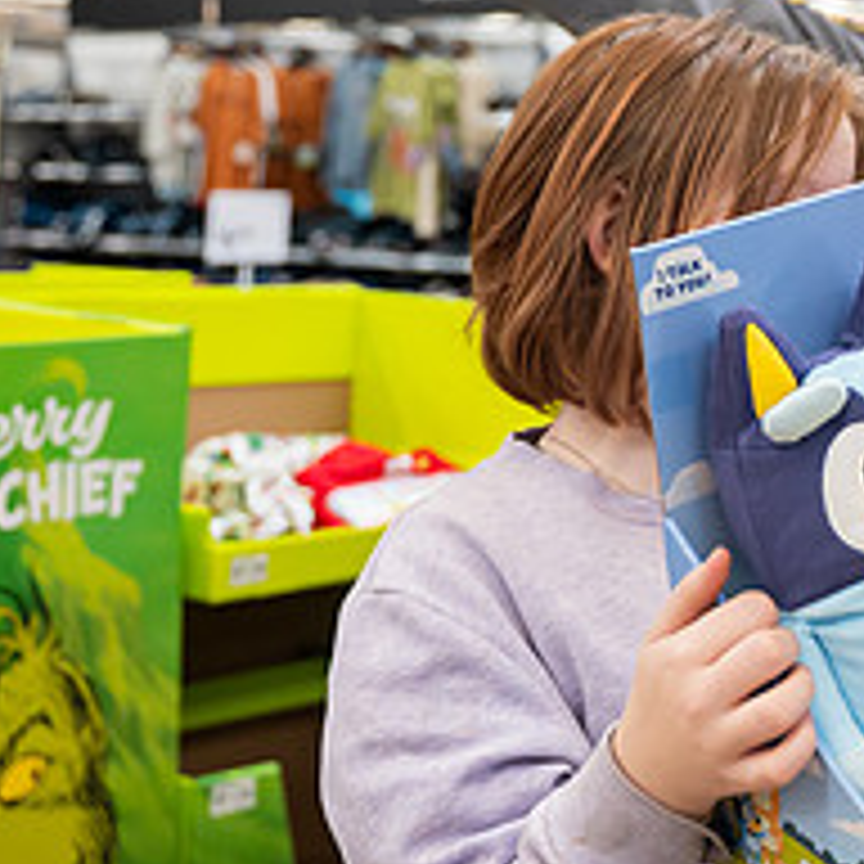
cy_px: 229
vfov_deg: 23.2
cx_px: 977
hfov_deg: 22.0
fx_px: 2090
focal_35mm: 74
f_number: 2.8
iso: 2000
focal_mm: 28
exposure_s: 1/500
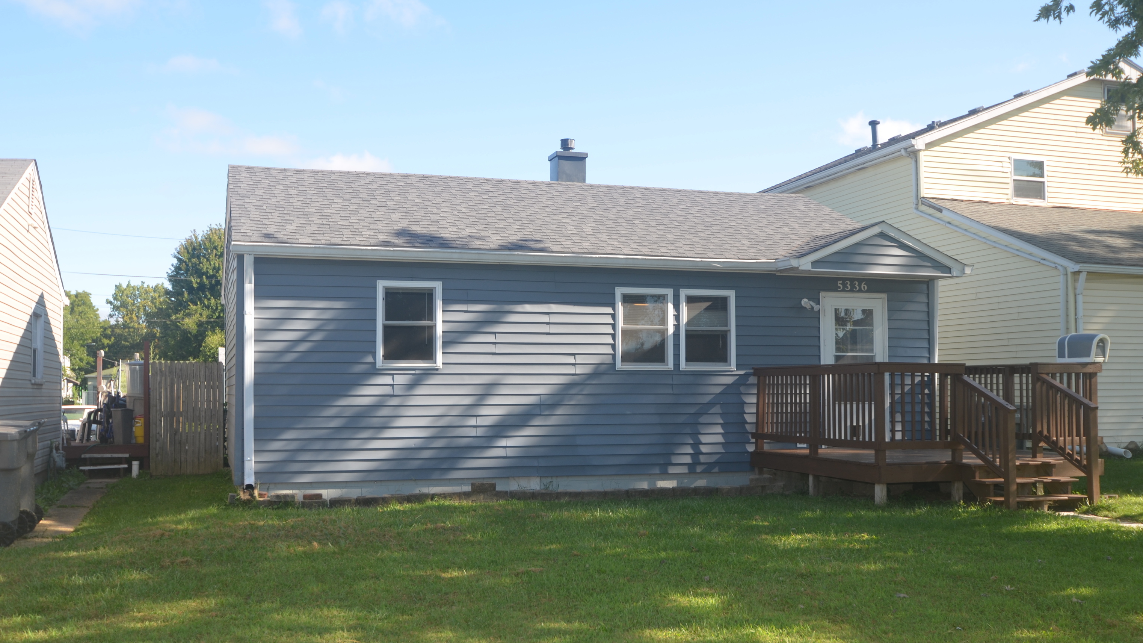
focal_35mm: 38
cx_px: 569
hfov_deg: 52.8
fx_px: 1152
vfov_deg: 31.2
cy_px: 345
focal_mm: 24
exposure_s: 1/125
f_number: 5.6
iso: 100
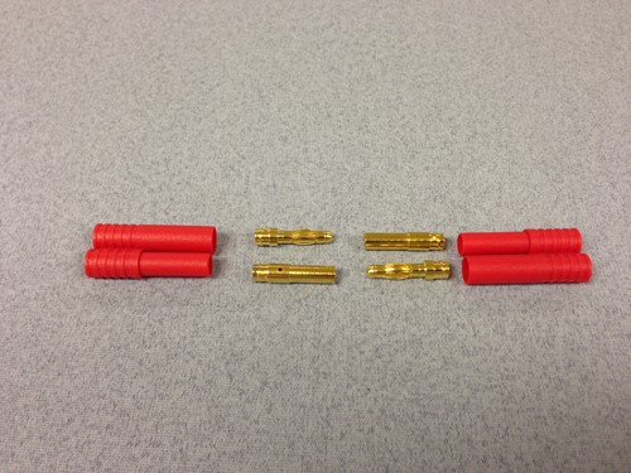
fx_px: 602
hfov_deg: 55.4
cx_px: 316
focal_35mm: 33
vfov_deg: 42.9
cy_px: 236
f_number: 2.4
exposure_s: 1/20
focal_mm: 4.12
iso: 50
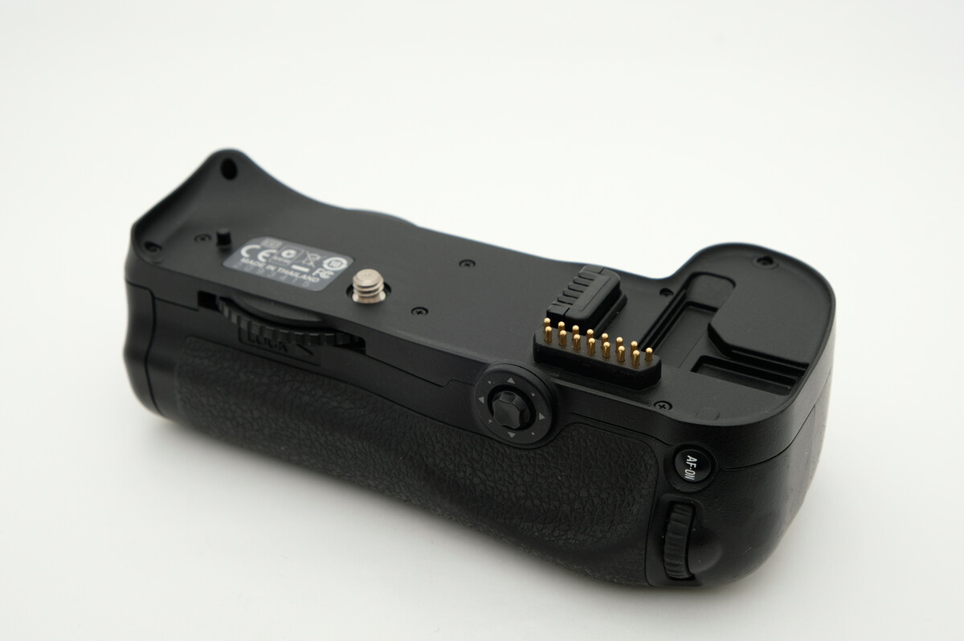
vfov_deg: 24.2
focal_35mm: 56
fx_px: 1498
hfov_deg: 35.7
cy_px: 320
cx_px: 482
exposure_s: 1/125
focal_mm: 37.4
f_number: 8
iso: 200
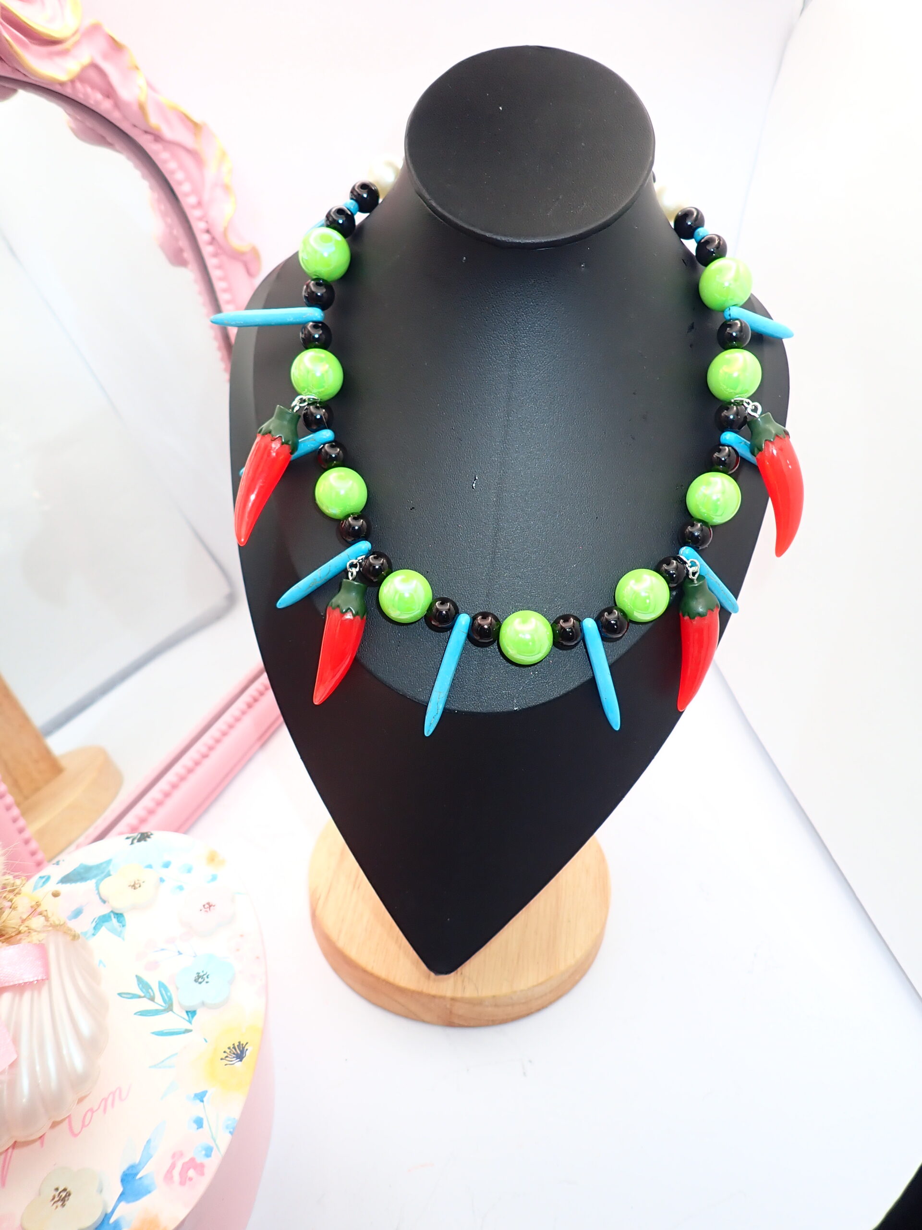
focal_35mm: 25
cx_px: 461
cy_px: 615
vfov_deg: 69.4
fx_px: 888
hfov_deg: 54.9
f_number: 2
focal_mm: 4.5
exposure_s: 1/100
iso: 100
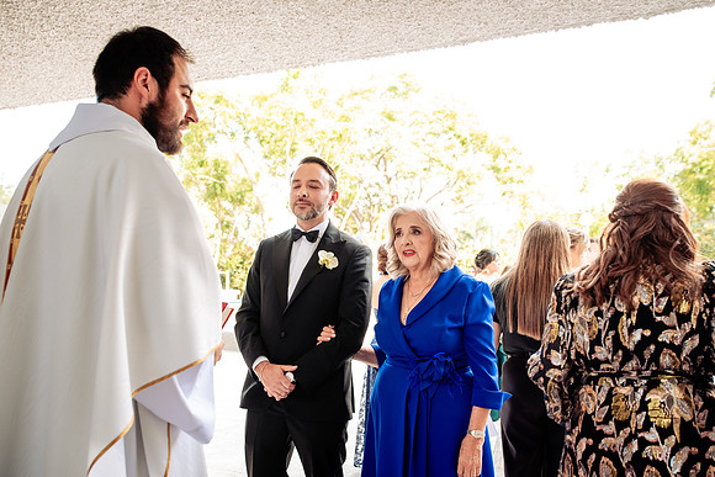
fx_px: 695
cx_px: 358
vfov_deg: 37.9
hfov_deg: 54.4
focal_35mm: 35
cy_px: 238
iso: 800
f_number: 5
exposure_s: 1/160
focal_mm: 35
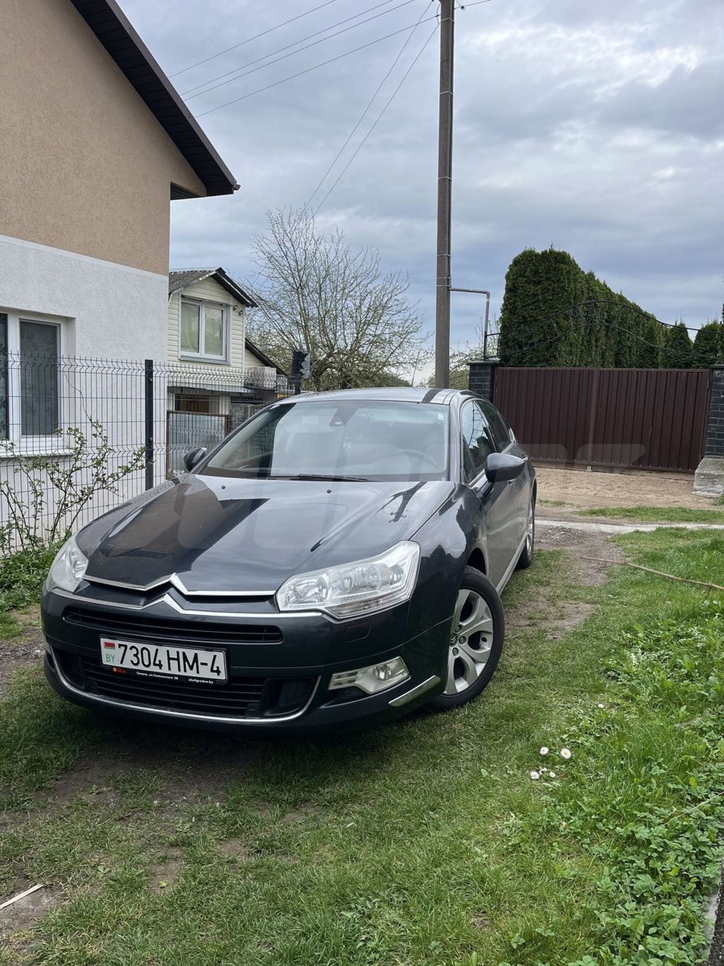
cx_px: 362
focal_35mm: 26
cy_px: 483
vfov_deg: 67.3
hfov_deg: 53.1
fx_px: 725
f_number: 1.6
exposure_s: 1/1389
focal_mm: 5.1
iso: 50
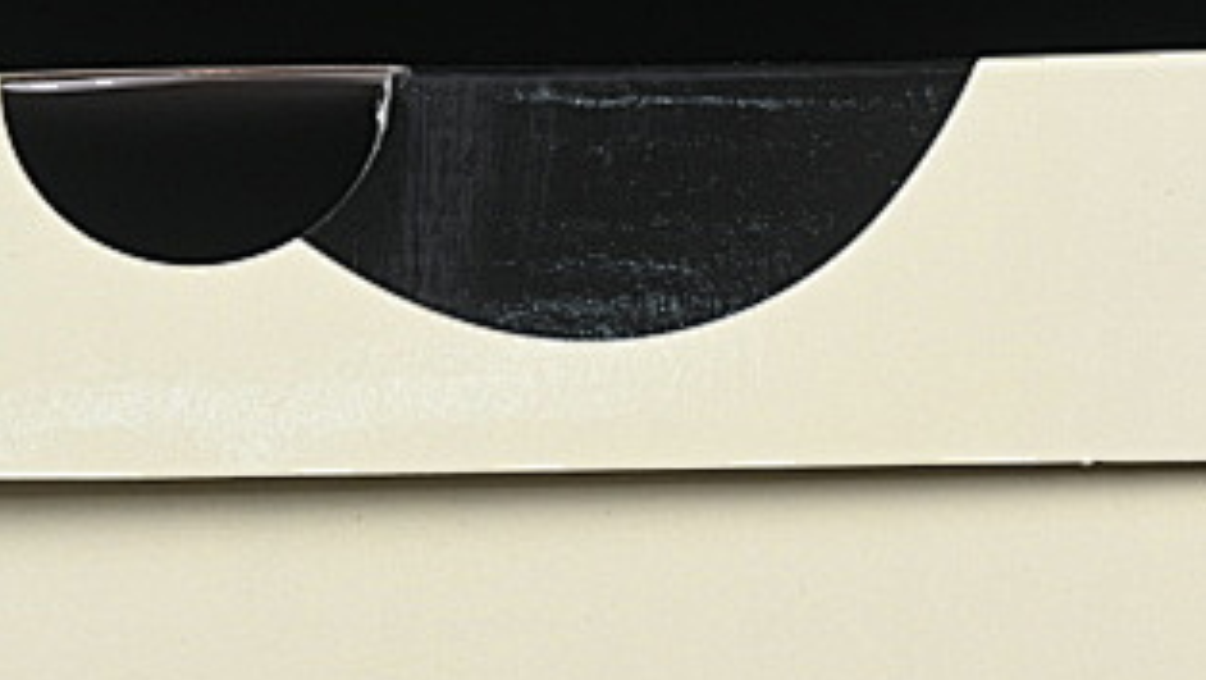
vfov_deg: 4.5
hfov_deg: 8.0
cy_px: 449
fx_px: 8639
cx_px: 165
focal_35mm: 270
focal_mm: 50
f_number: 8
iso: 160
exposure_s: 1/80
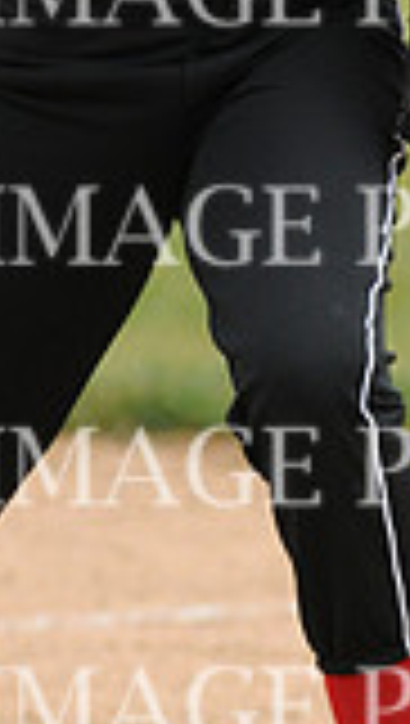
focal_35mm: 1696
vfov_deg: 1.3
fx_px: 32659
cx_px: 327
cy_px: 108
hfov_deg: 0.7
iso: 640
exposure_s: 1/2500
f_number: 5
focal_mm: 300
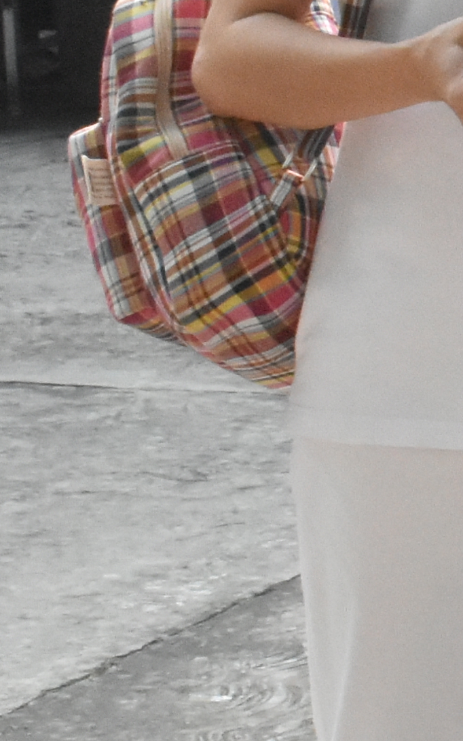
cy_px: 271
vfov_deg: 9.2
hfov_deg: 5.4
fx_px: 4581
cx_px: 1487
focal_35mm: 227
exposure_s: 1/800
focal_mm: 27
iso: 2500
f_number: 14
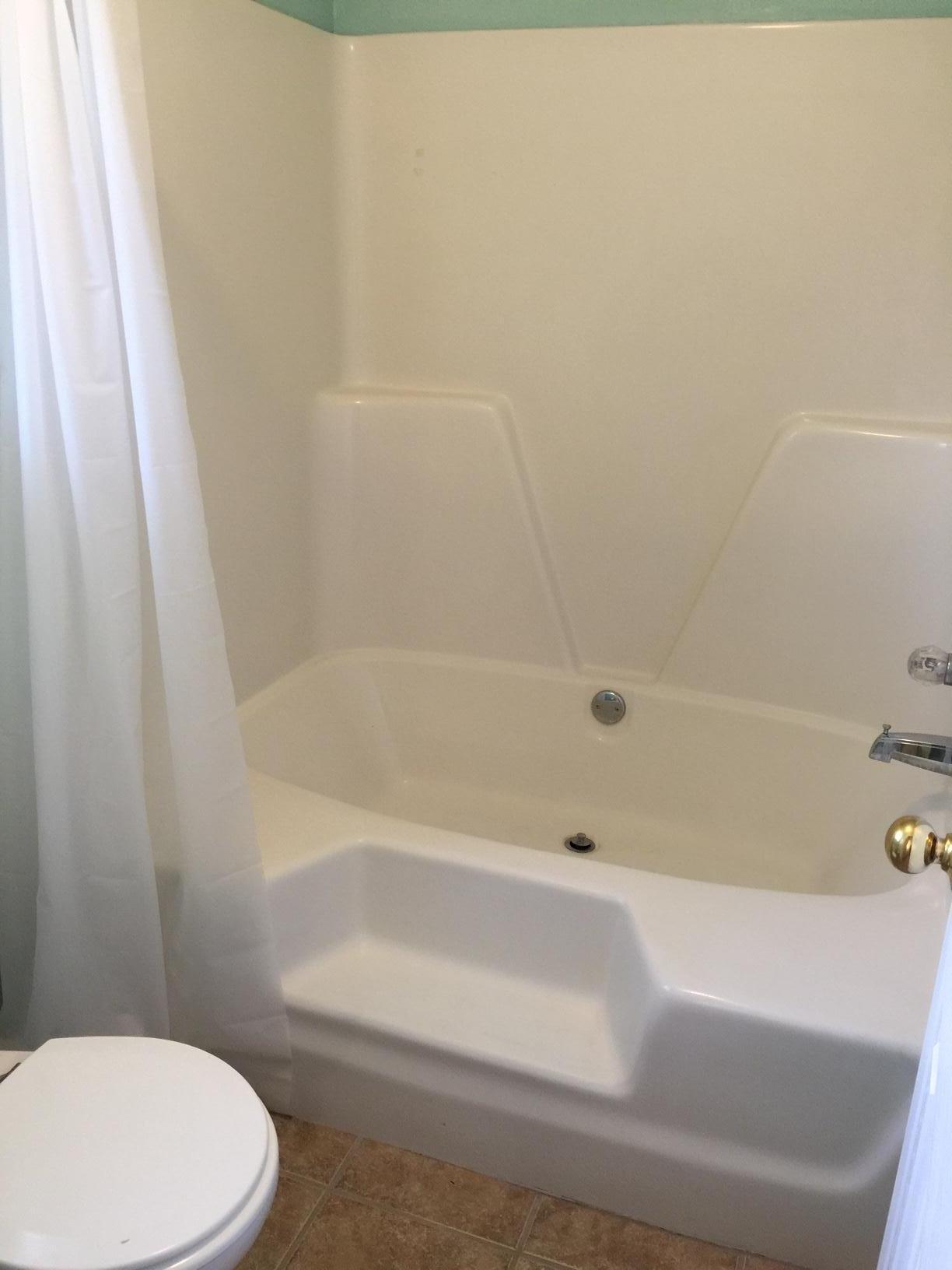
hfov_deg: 48.2
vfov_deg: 61.7
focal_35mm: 29
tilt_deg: -21.1
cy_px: 635
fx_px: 1063
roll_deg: -0.9
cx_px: 476
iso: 80
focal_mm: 4.15
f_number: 2.2
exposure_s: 1/15
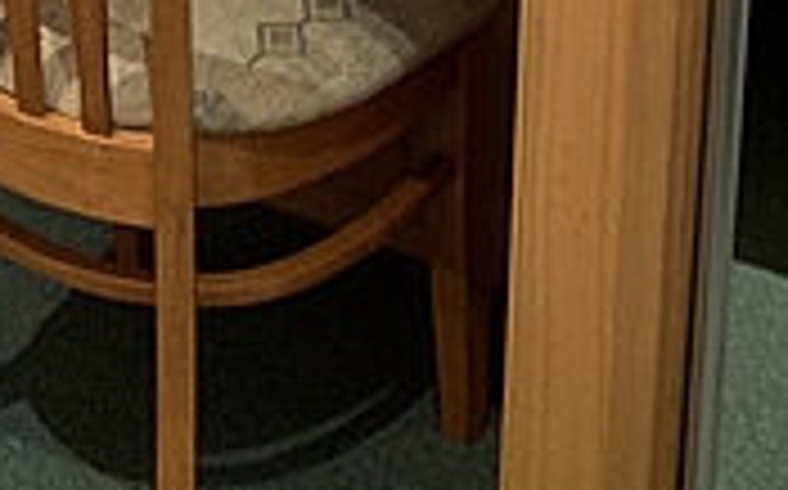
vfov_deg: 11.9
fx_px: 2103
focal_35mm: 98
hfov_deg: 20.7
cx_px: 36
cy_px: -479
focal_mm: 4.25
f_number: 1.8
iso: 200
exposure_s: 1/50
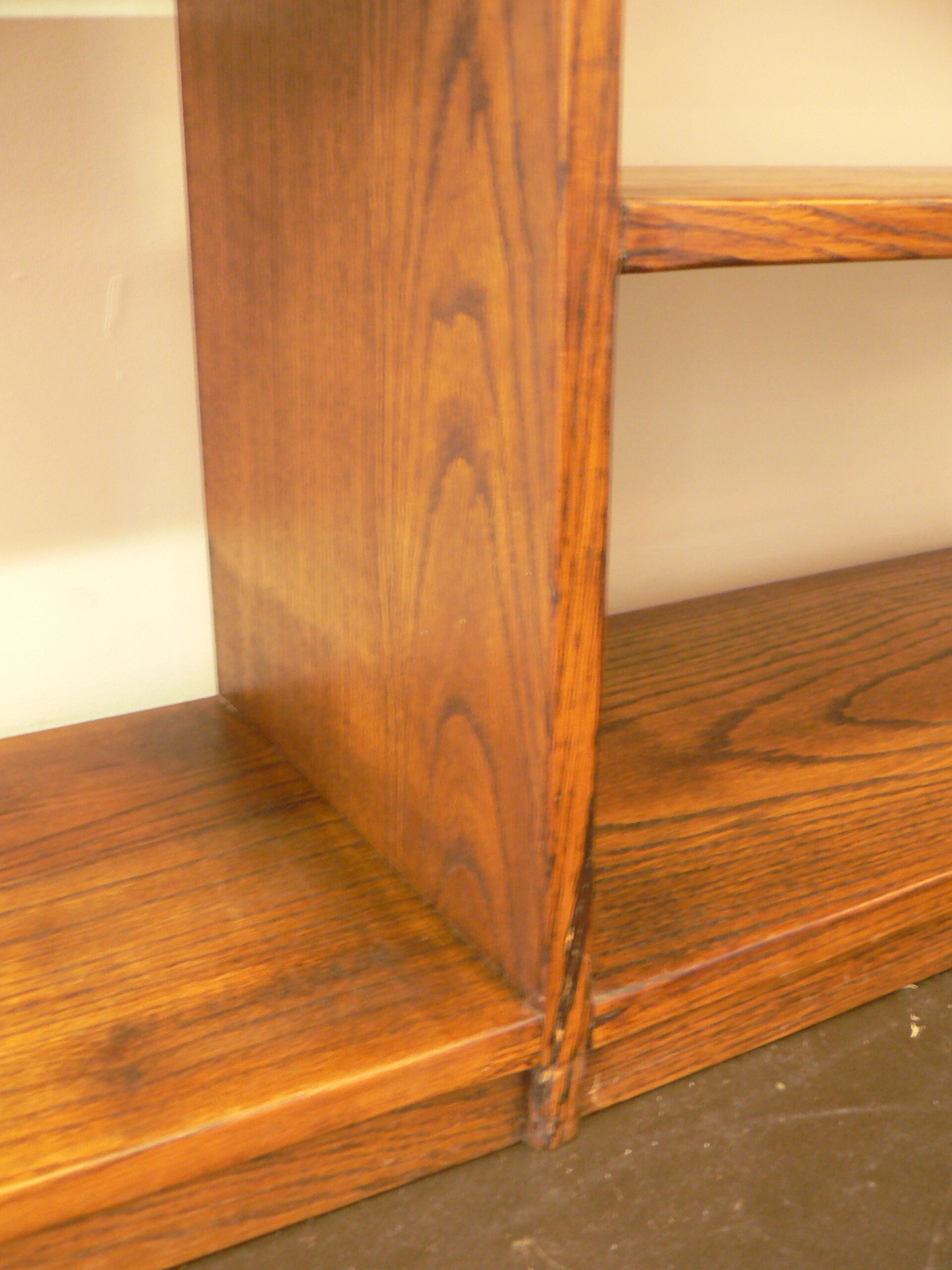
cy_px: 635
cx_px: 476
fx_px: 1320
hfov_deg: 39.7
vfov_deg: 51.4
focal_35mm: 36
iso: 200
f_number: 2.8
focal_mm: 6
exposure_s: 1/5
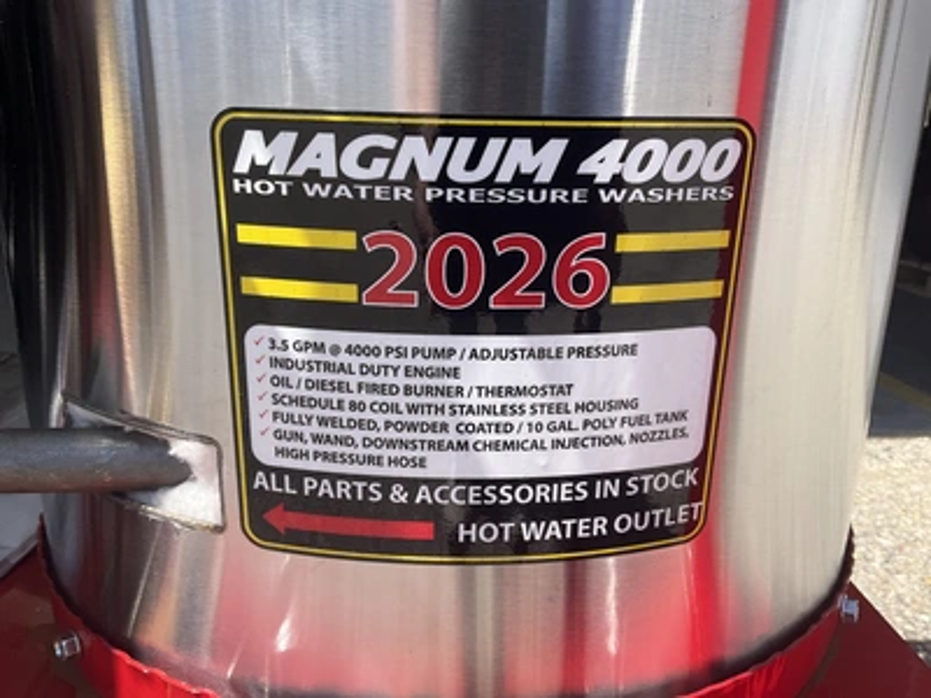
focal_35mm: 29
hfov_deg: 61.7
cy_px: 349
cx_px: 466
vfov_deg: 48.2
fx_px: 780
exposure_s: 1/1055
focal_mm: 3
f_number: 1.8
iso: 25
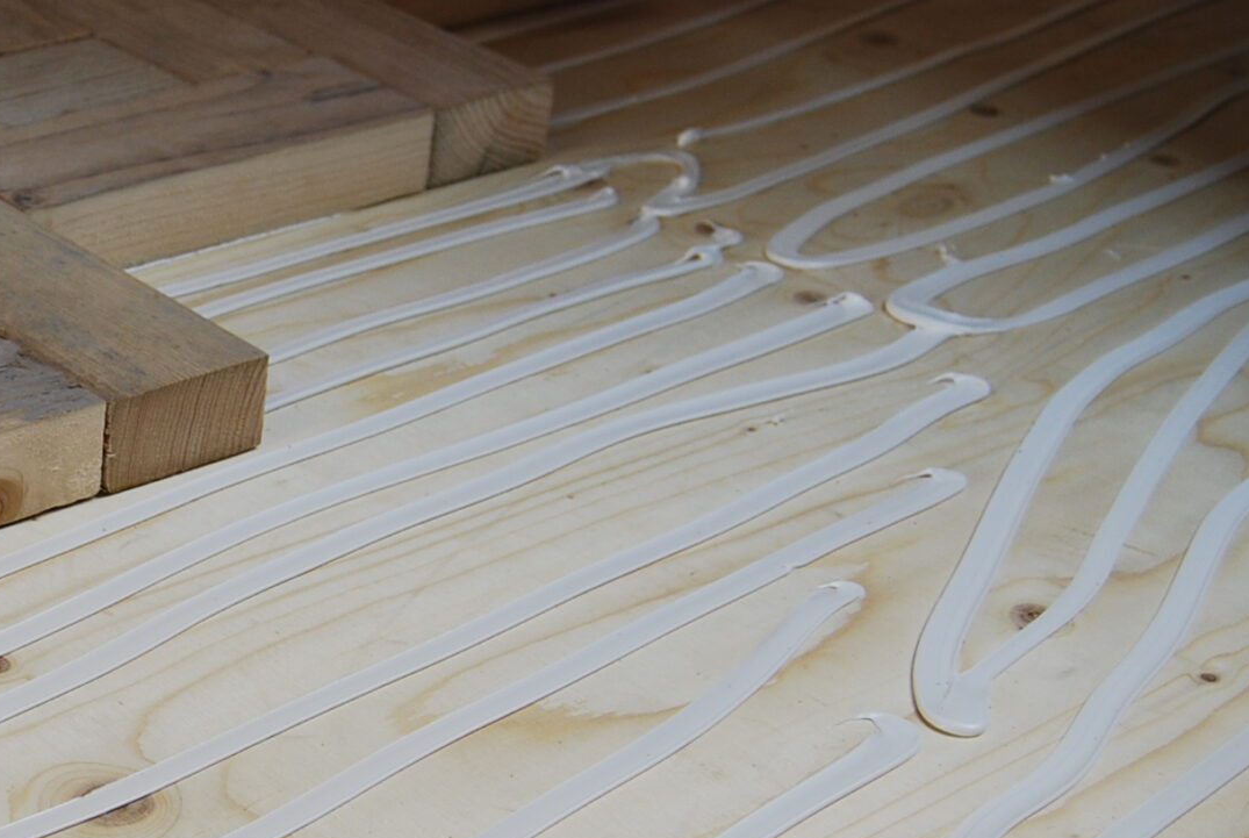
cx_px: -13
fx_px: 2857
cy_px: 543
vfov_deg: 16.7
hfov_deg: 23.6
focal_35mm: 82
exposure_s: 1/50
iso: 200
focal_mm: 23
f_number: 3.8
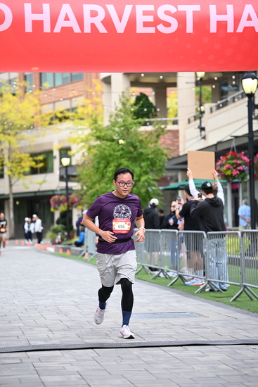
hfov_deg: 14.1
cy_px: 194
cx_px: 129
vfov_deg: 21.0
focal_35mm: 97
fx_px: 1042
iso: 640
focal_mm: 97
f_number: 2.8
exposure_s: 1/1600
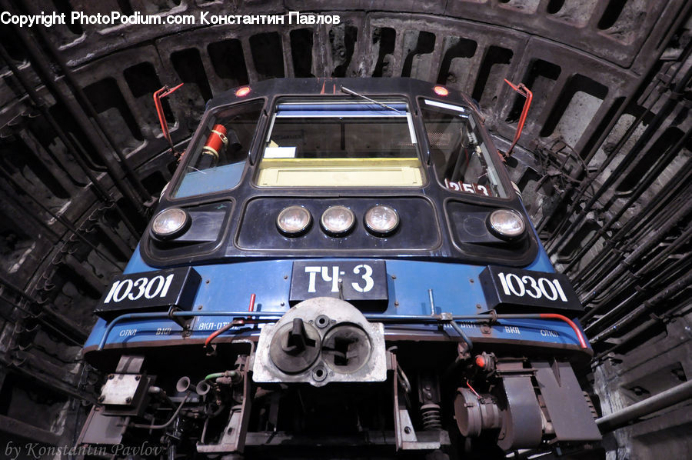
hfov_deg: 95.0
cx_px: 346
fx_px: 317
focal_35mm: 16
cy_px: 230
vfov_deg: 71.9
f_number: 4.2
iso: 1250
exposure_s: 3
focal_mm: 11
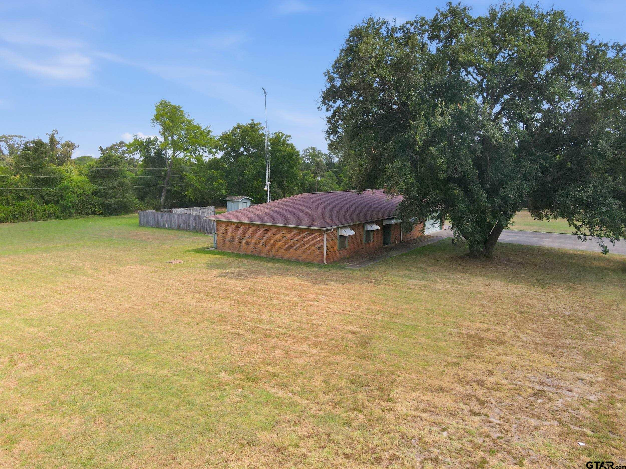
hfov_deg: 71.6
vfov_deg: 56.8
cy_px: 234
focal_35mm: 24
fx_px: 434
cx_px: 313
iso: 100
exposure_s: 1/400
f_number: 2.8
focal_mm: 4.5
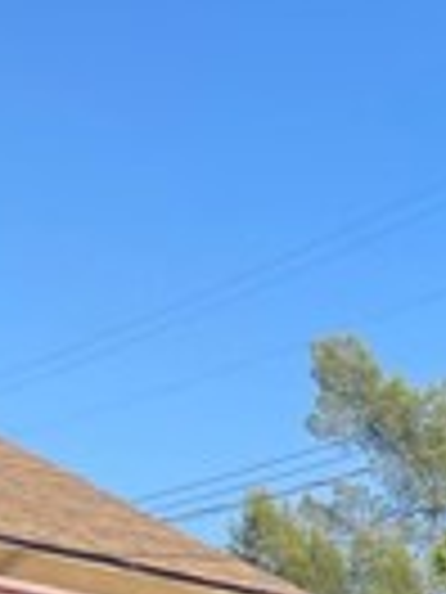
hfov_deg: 10.8
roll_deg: -4.6
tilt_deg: -10.7
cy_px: 1350
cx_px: 887
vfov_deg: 12.7
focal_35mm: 126
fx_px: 2165
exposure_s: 1/1147
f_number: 1.6
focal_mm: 4.2
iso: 32
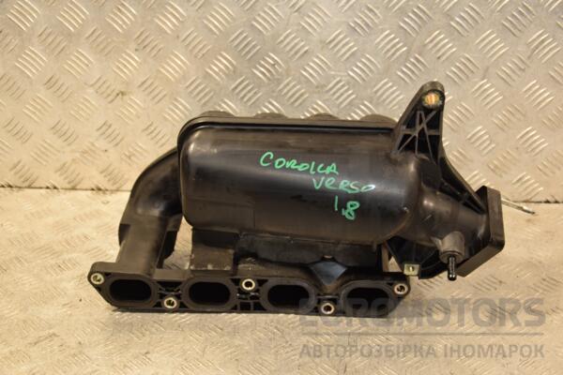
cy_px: 188
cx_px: 282
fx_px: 985
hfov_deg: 31.9
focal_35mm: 63
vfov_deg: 21.6
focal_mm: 42
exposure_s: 1/100
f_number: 4.8
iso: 800
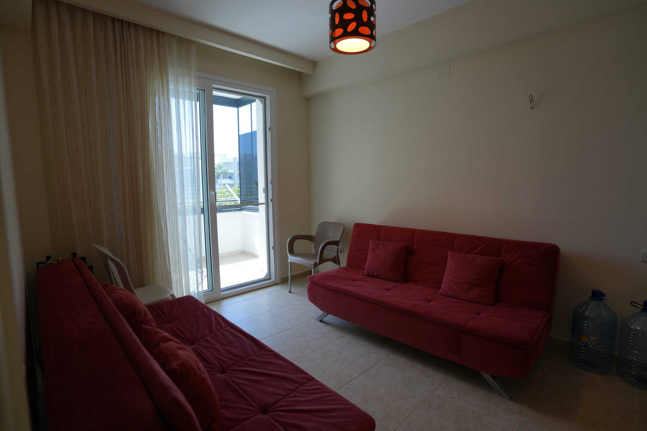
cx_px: 324
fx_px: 323
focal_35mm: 18
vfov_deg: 67.4
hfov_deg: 90.0
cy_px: 216
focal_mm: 18
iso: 160
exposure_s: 1/60
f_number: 4
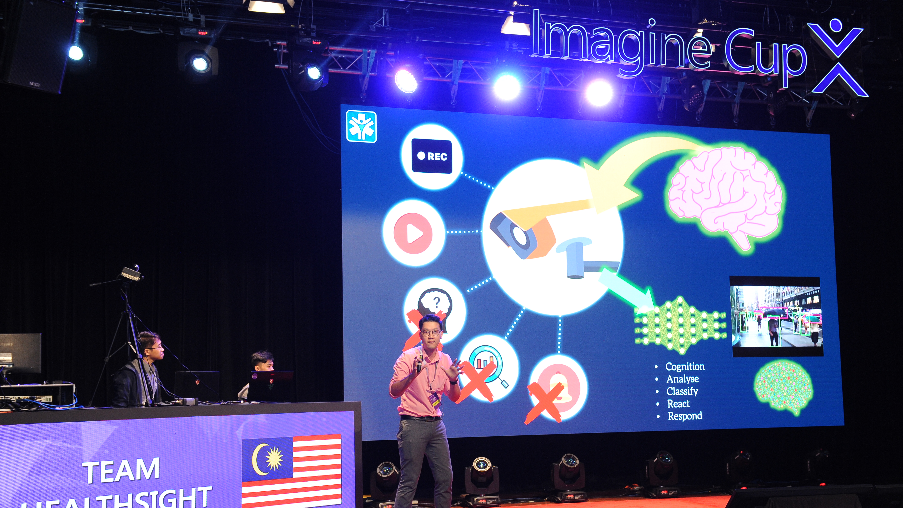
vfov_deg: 28.3
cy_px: 300
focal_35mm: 42
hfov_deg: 48.4
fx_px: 1006
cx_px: 451
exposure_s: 1/80
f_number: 5
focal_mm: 40
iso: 1600
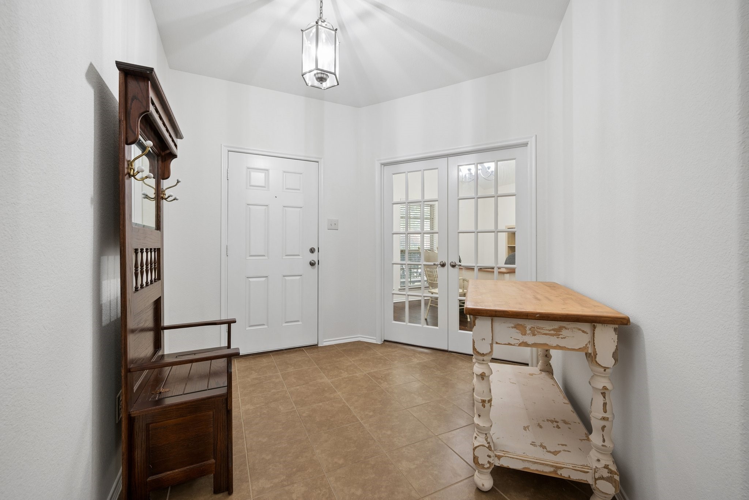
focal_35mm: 15
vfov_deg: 77.3
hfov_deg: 100.4
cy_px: 250
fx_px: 312
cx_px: 374
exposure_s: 1/6
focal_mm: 15
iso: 200
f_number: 8
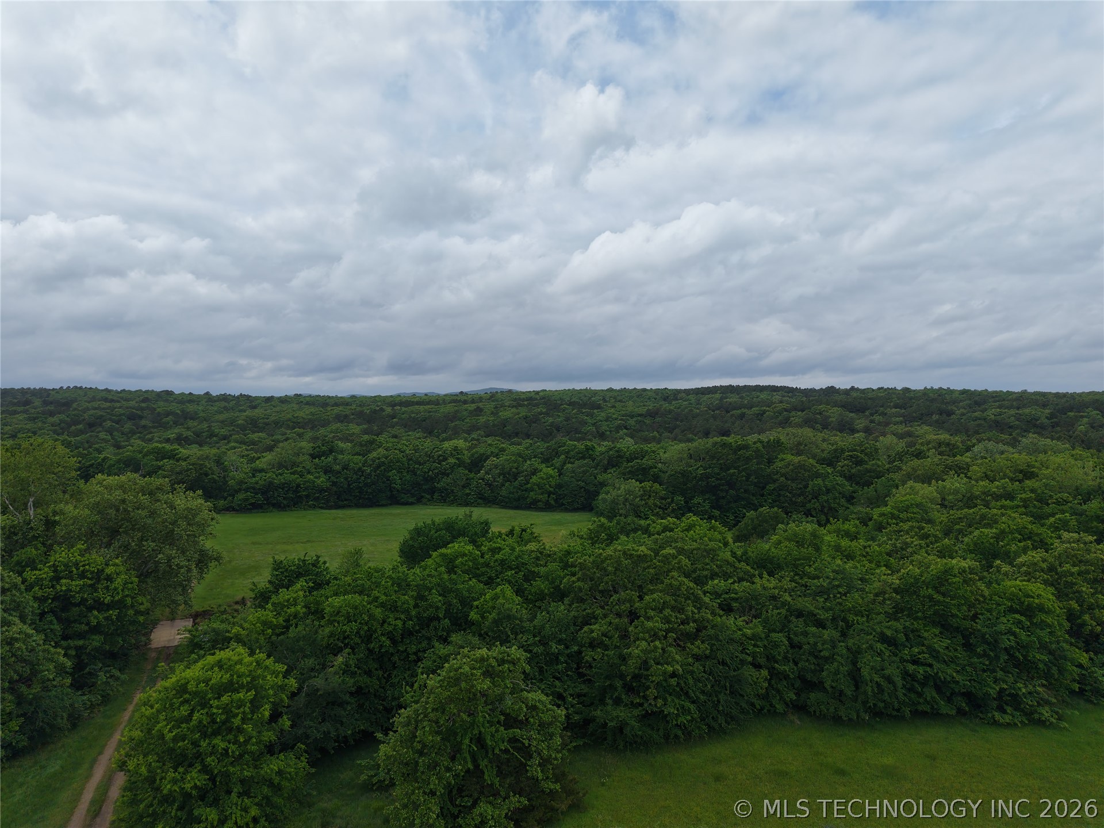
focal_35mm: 24
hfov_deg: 71.6
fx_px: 765
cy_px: 414
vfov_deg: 56.8
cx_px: 552
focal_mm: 8.67
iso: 190
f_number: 1.8
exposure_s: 1/6400
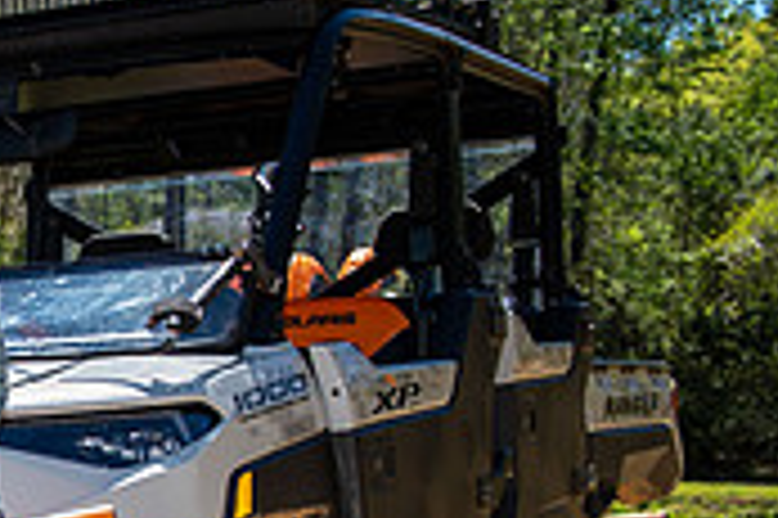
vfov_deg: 12.5
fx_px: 2310
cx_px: -387
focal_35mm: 107
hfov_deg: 17.3
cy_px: 590
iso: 50
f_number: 4
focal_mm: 32
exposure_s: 1/250
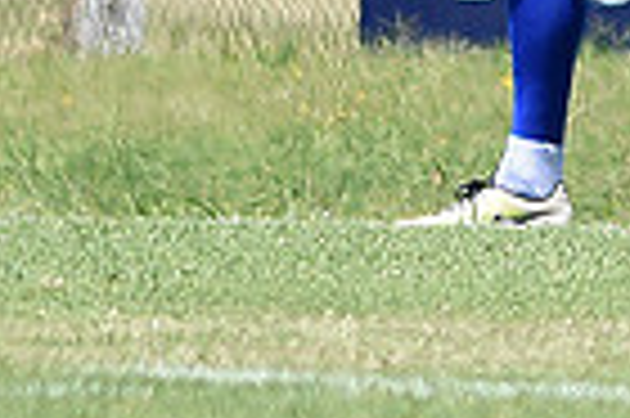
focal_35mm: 1243
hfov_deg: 1.7
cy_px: -371
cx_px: 1188
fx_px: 21727
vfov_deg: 1.1
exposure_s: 1/2500
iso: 200
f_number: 2.8
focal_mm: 300
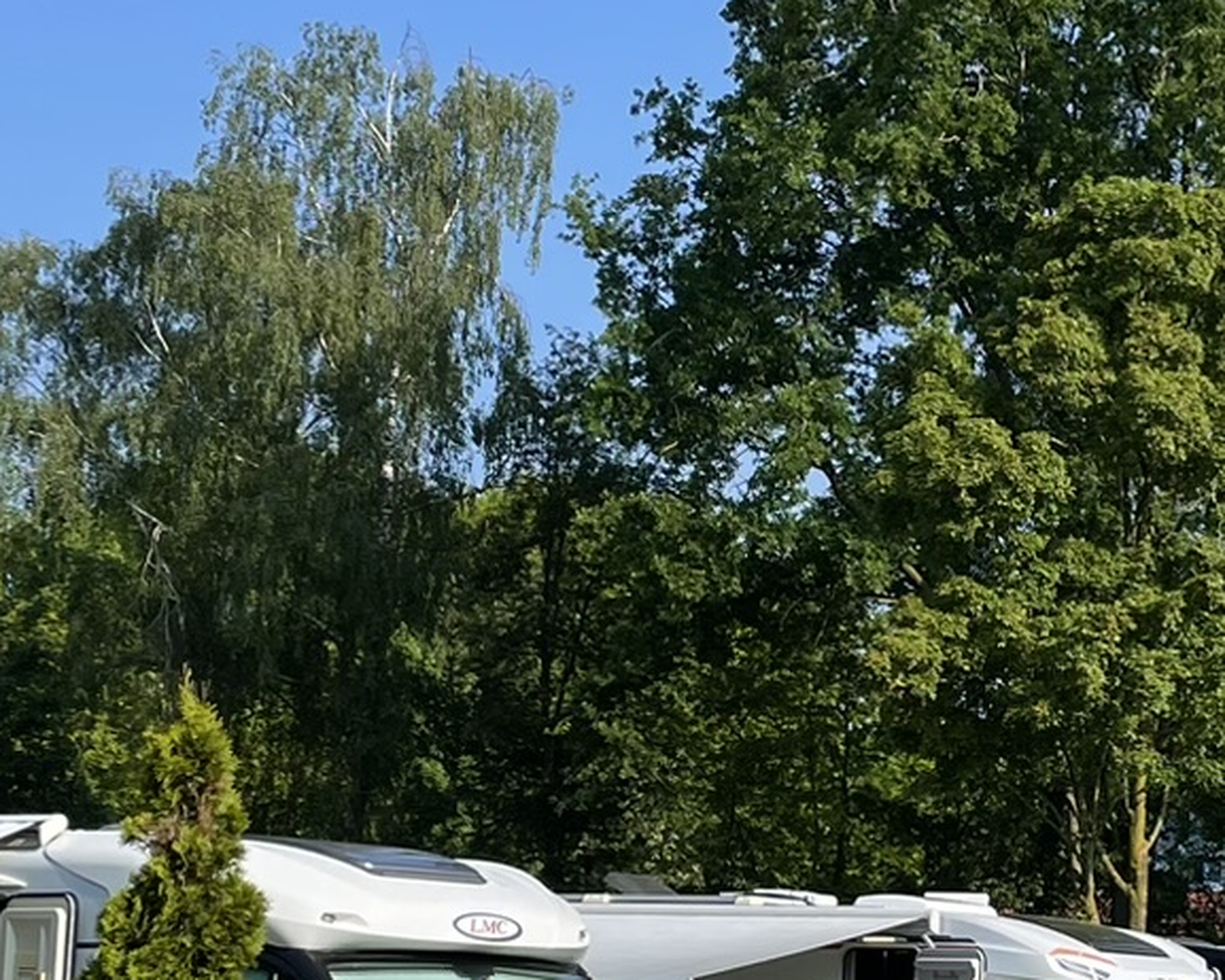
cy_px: 738
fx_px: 3264
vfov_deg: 17.0
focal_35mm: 90
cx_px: 1013
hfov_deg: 21.0
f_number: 1.6
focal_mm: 4.2
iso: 32
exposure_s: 1/2212
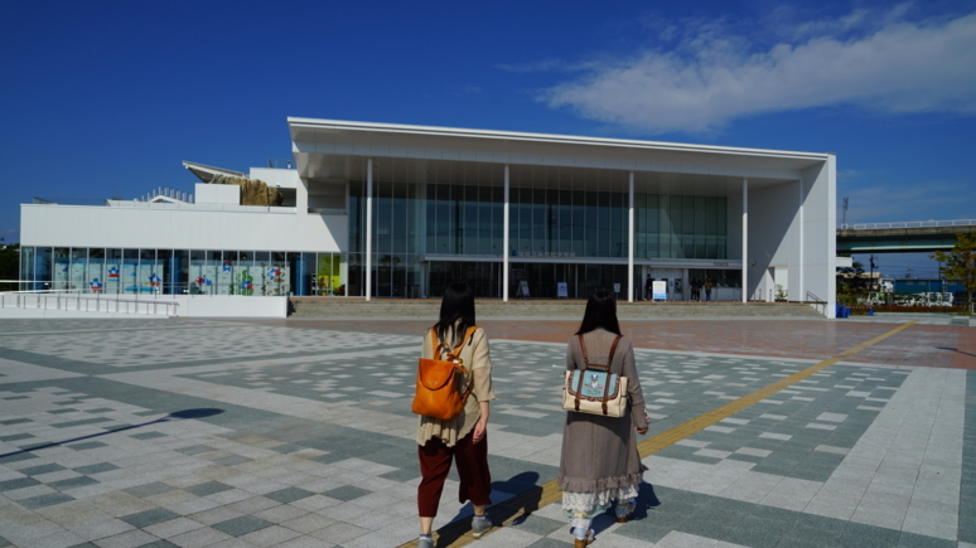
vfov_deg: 44.4
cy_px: 285
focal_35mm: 26
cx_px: 484
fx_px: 673
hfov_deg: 71.9
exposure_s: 1/400
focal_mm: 24
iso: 100
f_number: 11
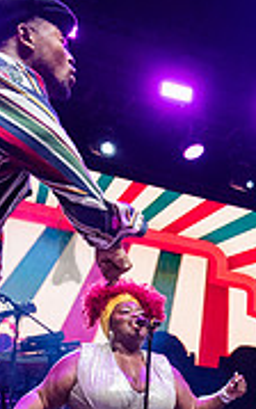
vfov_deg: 22.1
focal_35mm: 92
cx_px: 457
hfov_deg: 12.9
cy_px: 355
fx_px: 1026
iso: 6400
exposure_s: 1/640
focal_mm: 24
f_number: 4
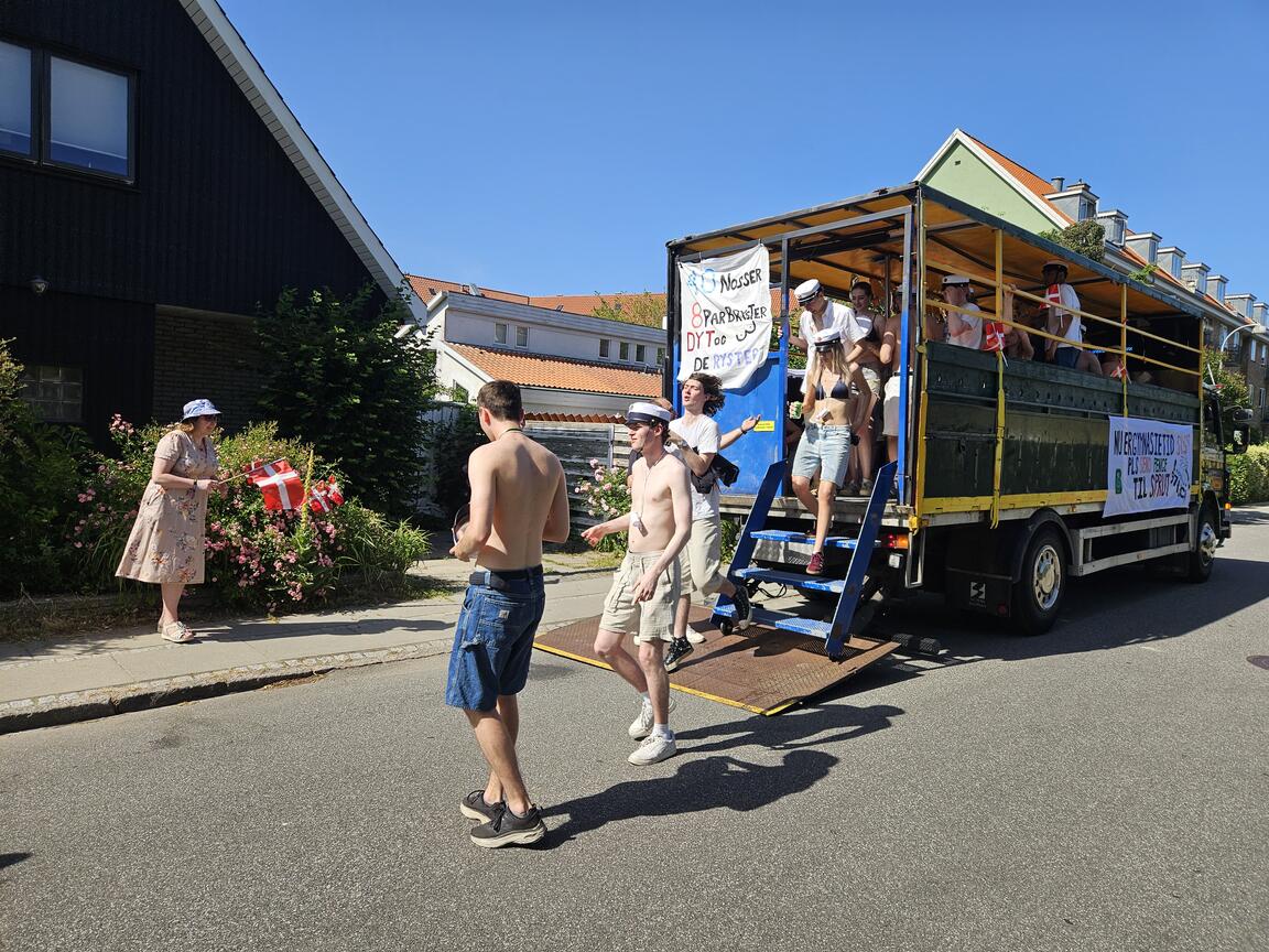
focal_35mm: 23
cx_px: 634
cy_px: 476
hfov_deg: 73.9
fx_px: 843
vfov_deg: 58.9
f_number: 1.8
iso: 25
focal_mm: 5.4
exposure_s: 1/1742
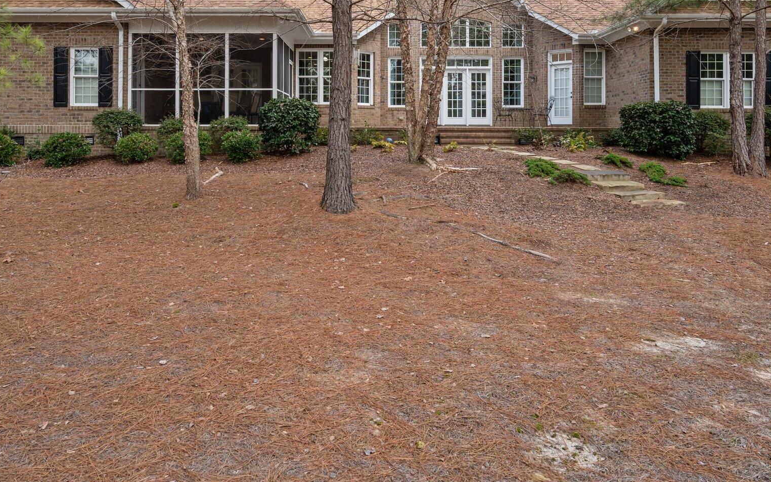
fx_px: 546
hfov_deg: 70.4
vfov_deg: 46.4
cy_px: 140
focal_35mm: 26
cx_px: 365
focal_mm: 19
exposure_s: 1/160
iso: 400
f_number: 8
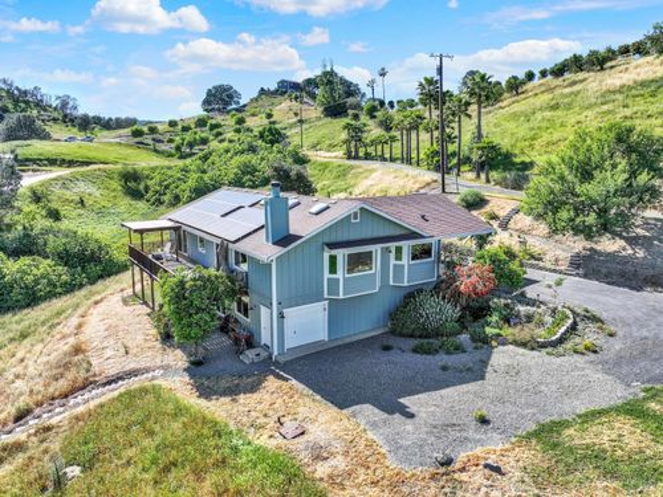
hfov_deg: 71.6
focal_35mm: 24
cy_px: 248
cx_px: 332
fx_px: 460
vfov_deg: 56.8
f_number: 2.8
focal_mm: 12.3
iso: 310
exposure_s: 1/2000
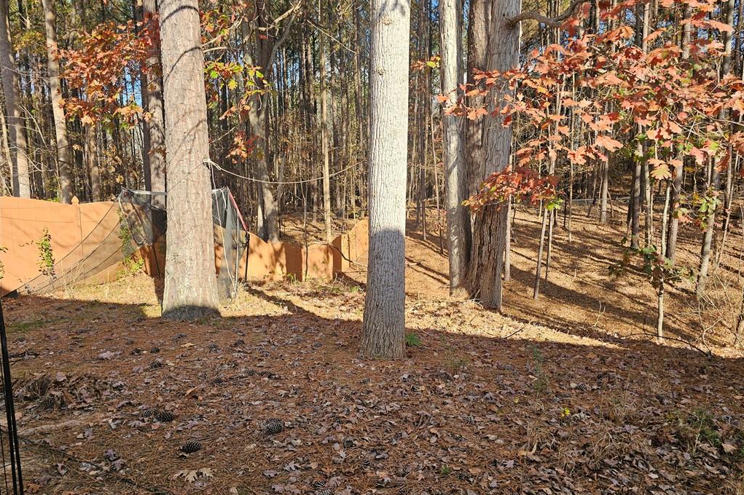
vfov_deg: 53.1
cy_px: 255
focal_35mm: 24
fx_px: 496
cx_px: 372
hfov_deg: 73.8
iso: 10
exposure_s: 1/205
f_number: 1.7
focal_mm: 6.3
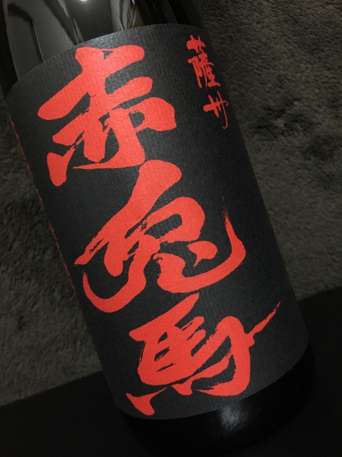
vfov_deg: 61.7
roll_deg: +19.8
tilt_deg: -0.8
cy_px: 228
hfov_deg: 48.2
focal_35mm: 29
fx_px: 382
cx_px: 171
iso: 640
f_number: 2.2
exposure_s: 1/15
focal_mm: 4.15
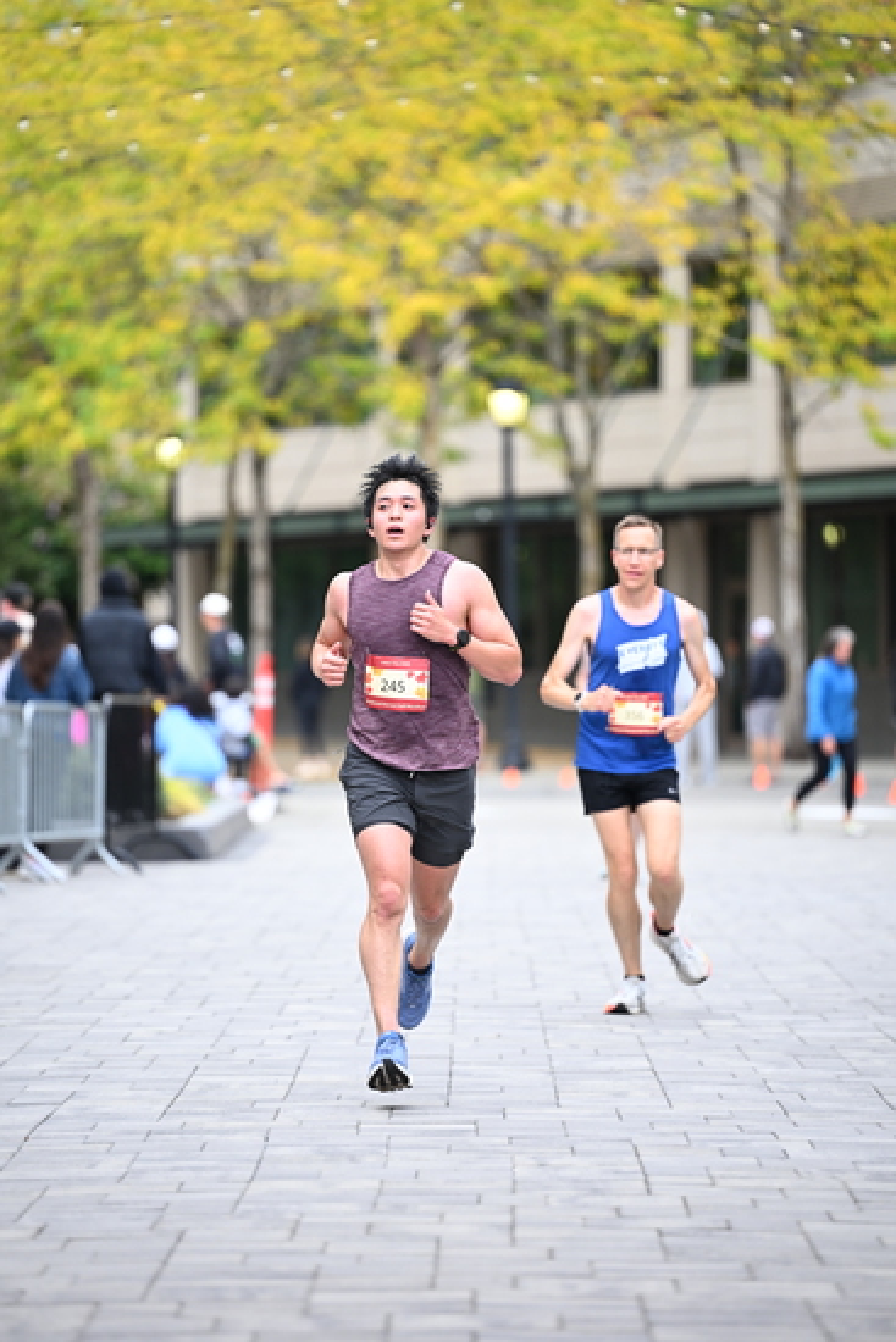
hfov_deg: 7.9
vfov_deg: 11.7
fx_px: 6529
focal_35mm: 175
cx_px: 448
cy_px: 671
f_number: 2.8
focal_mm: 175
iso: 800
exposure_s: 1/1600
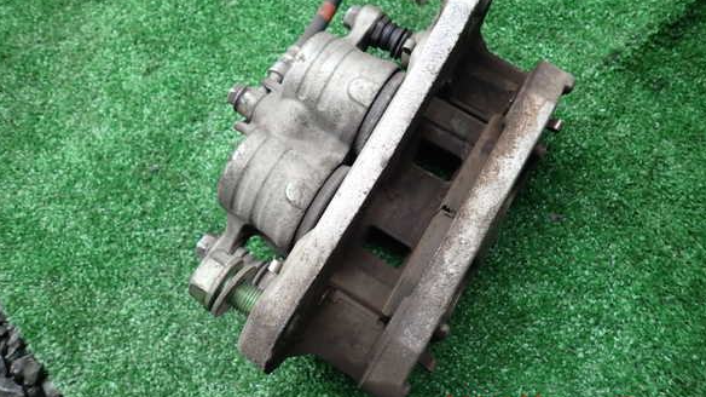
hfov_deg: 67.9
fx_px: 524
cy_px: 151
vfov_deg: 41.2
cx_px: 358
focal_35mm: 28
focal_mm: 4.5
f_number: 2
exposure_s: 1/125
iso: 100
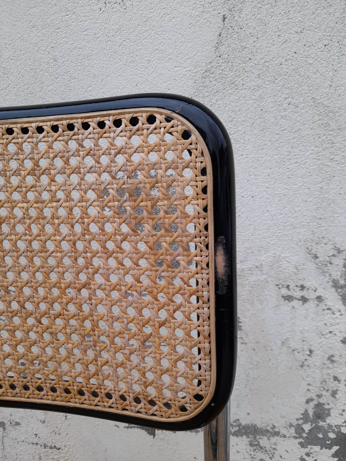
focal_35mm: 25
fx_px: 333
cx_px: 173
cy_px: 230
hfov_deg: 54.9
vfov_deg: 69.4
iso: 32
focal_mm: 4.6
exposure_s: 1/50
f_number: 2
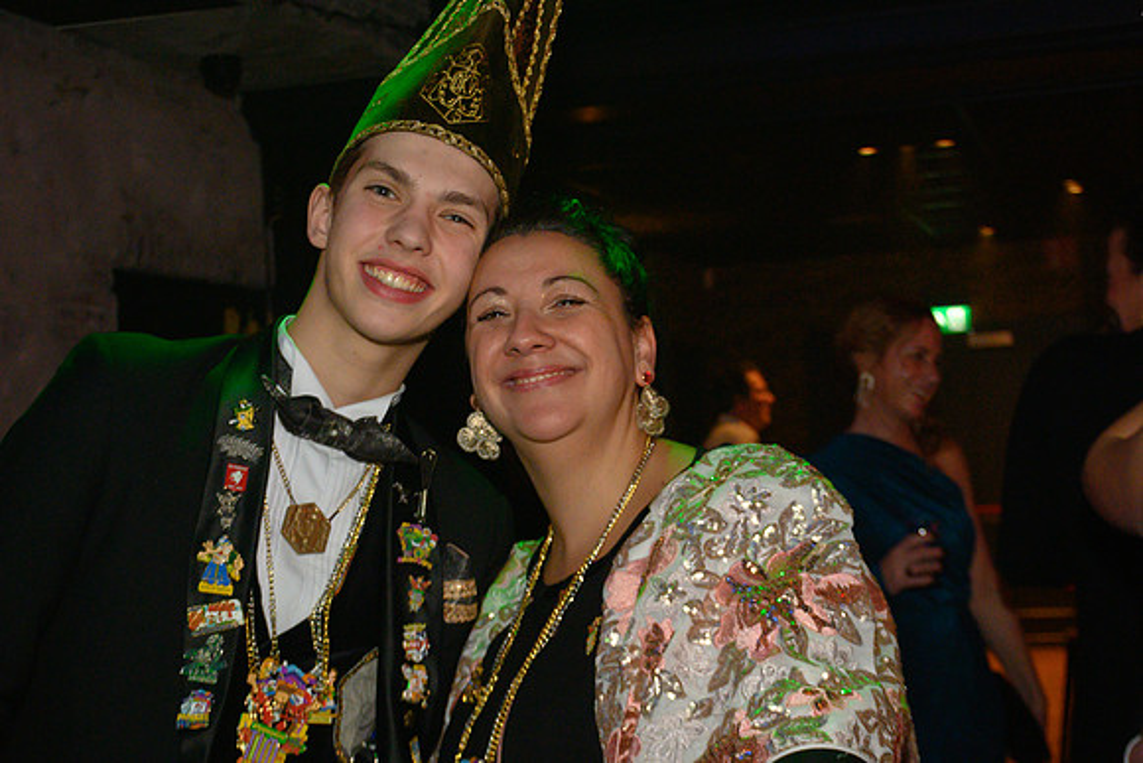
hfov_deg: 34.0
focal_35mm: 59
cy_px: 439
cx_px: 658
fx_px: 1865
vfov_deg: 23.1
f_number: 5
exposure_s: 1/160
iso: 640
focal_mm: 34
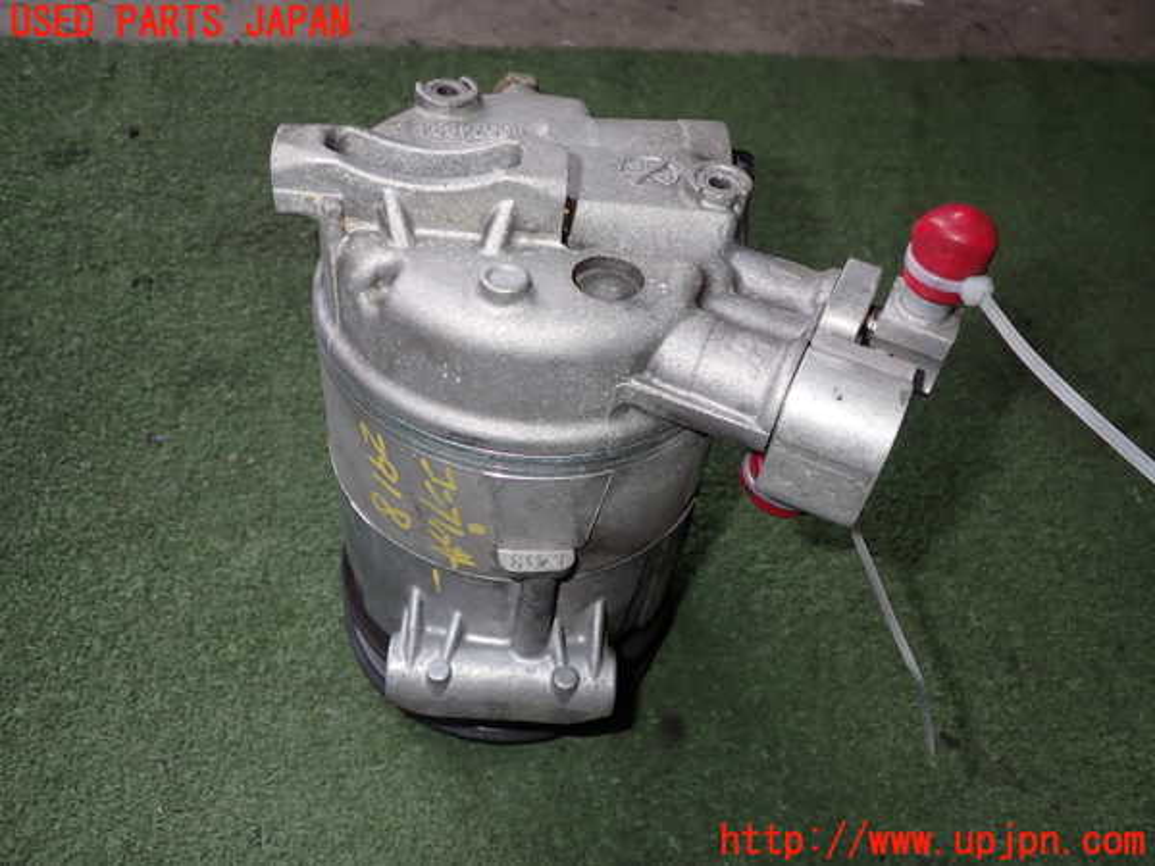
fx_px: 1001
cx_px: 578
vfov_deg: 46.8
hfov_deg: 60.0
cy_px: 433
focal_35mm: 30
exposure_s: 1/30
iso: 100
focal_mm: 5.4
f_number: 6.3
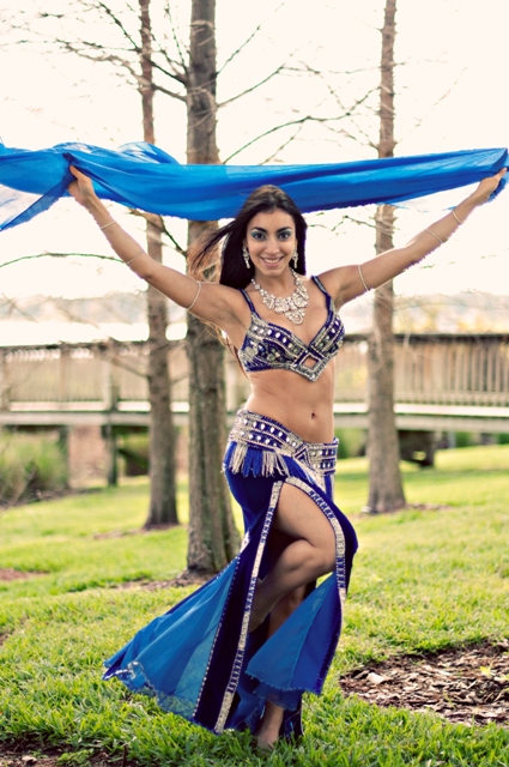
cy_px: 384
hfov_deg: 18.1
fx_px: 1595
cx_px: 254
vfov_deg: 27.0
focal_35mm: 75
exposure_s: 1/6400
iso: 400
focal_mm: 50
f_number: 1.4
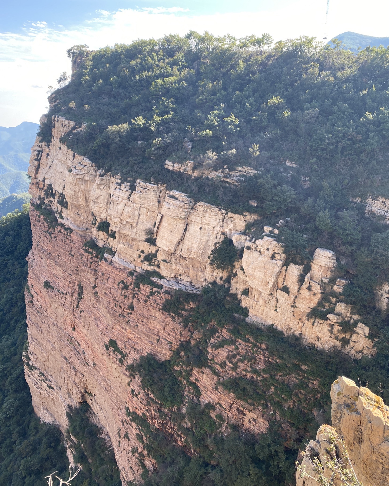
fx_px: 403
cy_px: 253
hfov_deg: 51.5
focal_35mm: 28
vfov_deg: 62.2
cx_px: 192
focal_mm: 4.25
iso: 32
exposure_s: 1/345
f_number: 1.8
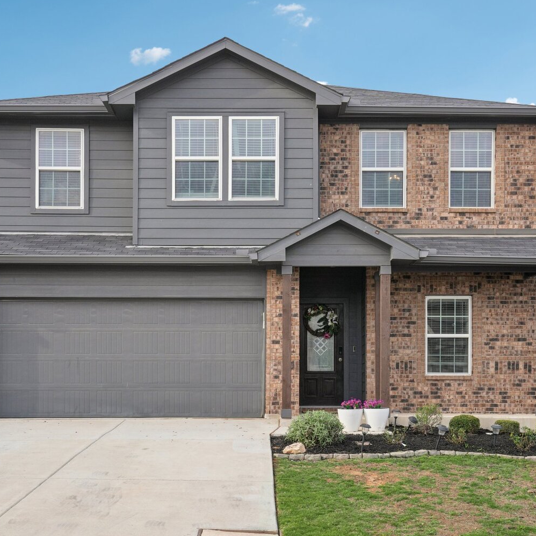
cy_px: 259
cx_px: 273
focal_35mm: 40
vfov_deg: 41.9
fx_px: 701
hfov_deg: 41.9
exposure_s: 1/200
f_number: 9.5
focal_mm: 29
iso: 200
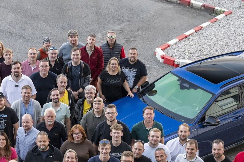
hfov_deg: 21.2
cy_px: 197
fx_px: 644
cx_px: 44
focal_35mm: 95
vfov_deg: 14.0
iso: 500
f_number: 6.3
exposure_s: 1/40
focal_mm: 39
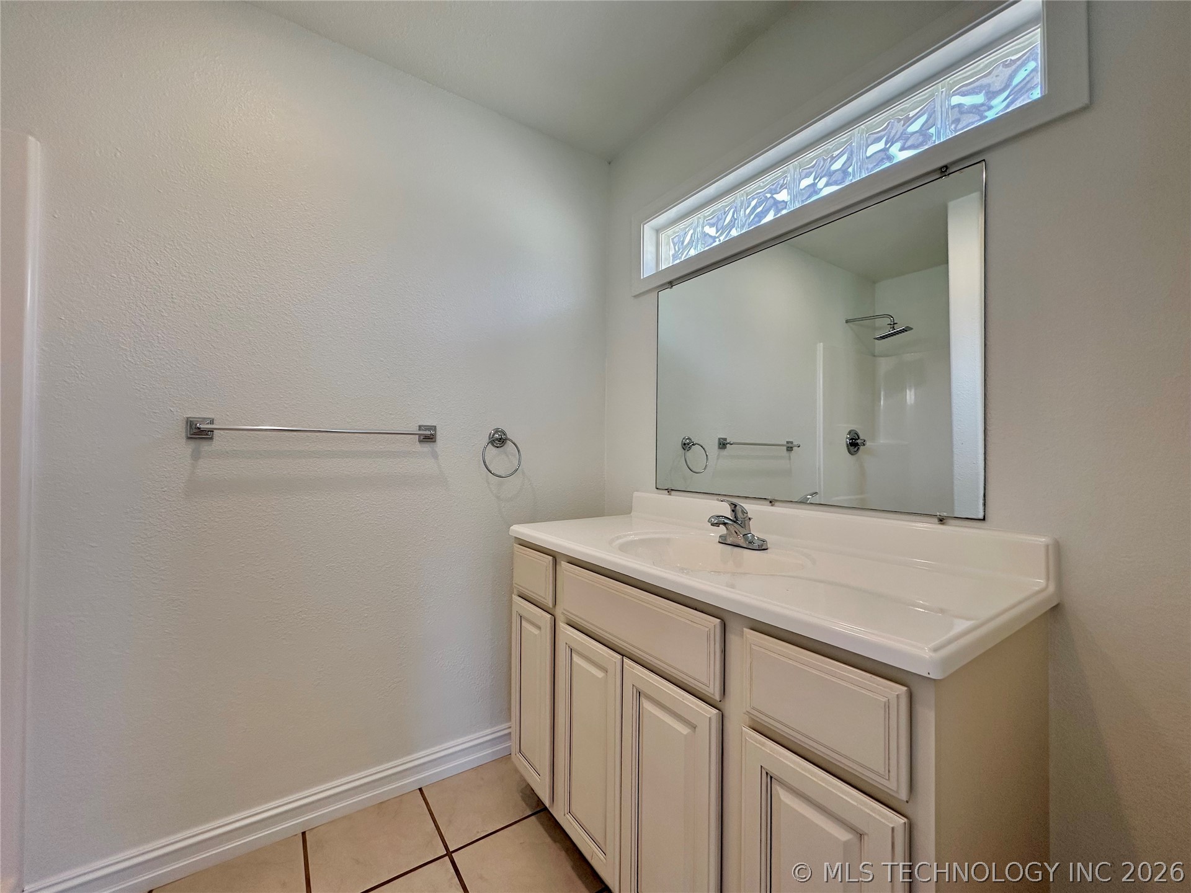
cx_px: 596
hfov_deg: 102.1
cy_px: 446
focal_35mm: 14
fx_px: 482
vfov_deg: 85.7
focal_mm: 2.22
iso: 100
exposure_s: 1/120
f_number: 2.2
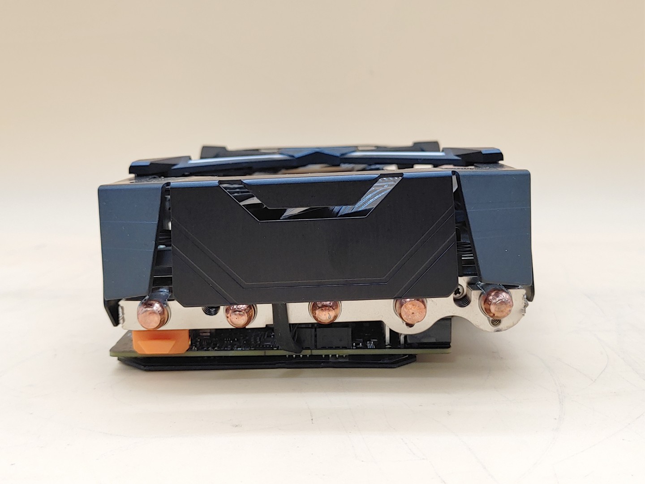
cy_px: 242
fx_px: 764
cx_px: 322
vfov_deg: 35.1
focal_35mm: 41
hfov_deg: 45.8
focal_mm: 4.36
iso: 50
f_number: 1.8
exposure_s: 1/68
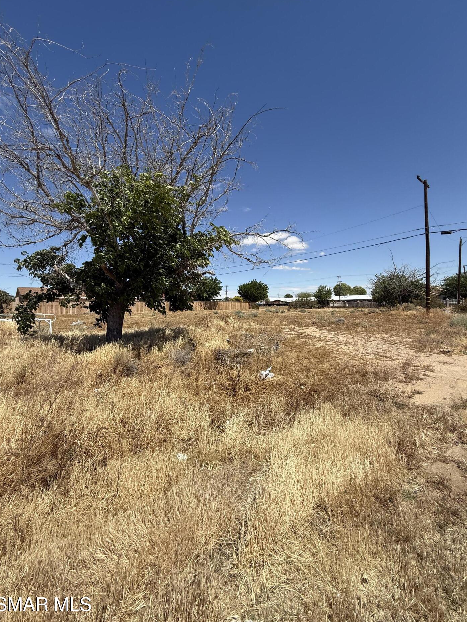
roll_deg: +1.7
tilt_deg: +2.0
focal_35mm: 15
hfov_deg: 81.7
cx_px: 230
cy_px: 302
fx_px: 270
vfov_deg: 98.1
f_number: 2.2
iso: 50
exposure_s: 1/2841
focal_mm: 2.22
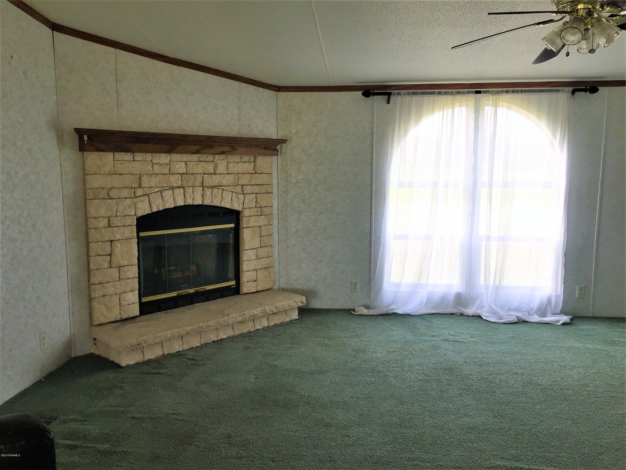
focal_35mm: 29
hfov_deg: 61.7
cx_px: 313
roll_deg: -0.9
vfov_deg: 48.2
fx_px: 524
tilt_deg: -6.0
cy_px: 235
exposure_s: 1/202
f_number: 2.2
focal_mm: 4.15
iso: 32
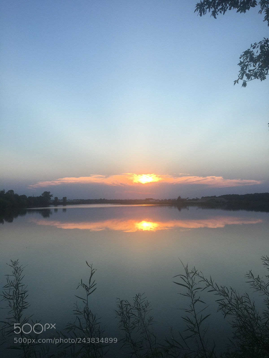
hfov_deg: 48.2
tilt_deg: +4.2
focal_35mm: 29
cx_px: 134
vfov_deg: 61.7
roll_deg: +0.4
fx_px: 300
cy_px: 179
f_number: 2.2
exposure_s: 1/578
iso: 25
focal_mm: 4.15
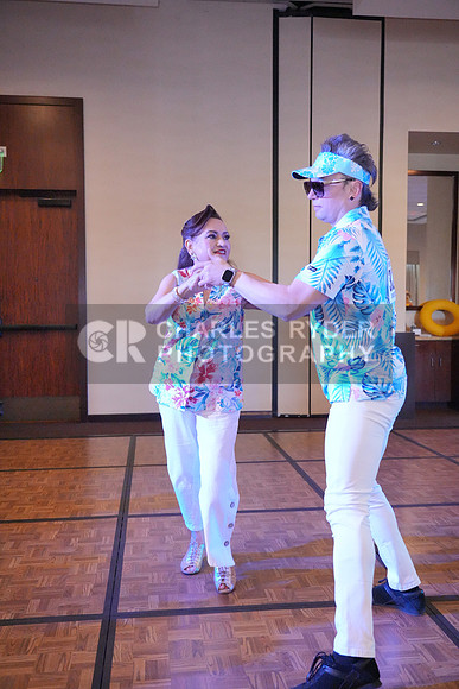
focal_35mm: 34
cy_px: 344
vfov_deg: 55.8
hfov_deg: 38.9
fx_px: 650
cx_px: 230
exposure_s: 1/400
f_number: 4
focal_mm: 34
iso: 12800
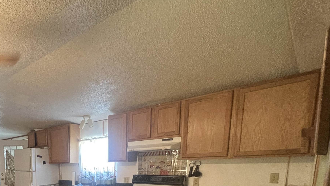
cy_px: 200
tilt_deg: -10.0
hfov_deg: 66.6
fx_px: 210
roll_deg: +2.1
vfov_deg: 39.8
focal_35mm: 24
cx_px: 51
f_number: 1.8
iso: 400
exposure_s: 1/60
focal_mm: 1.57
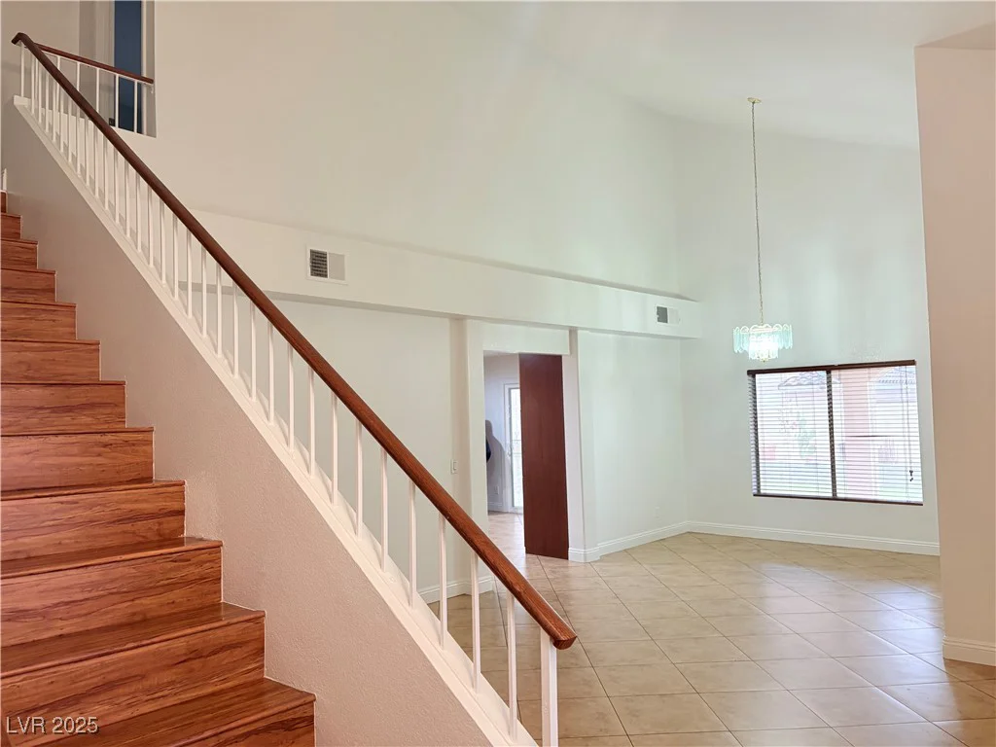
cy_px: 374
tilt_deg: +2.7
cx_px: 498
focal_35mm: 26
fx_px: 748
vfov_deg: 53.1
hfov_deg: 67.3
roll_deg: +1.3
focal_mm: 5.96
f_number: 1.6
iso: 160
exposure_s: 1/60
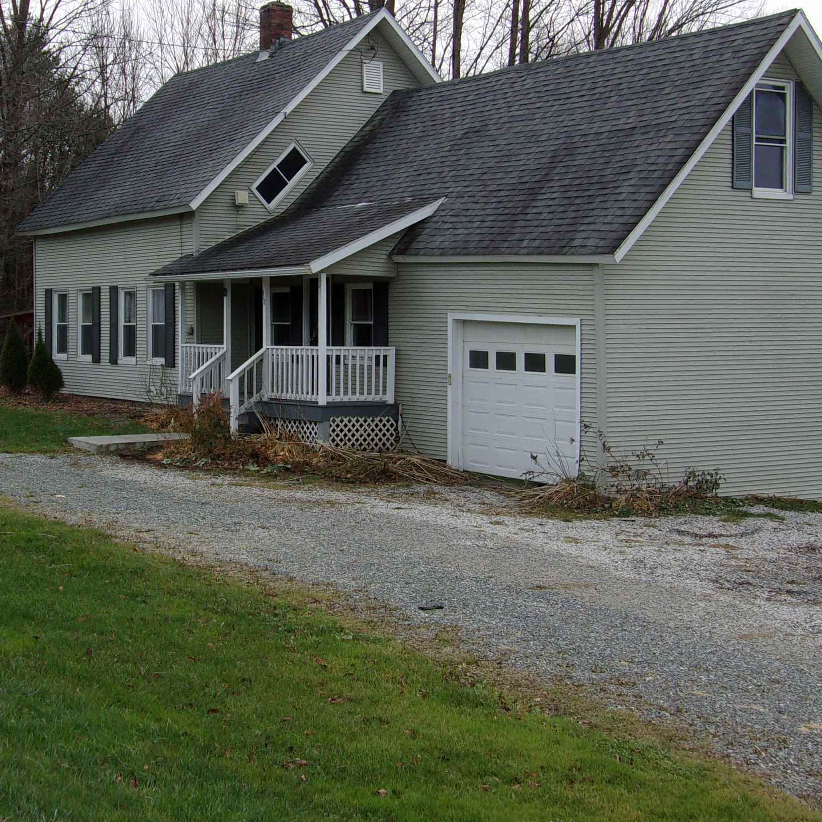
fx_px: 1504
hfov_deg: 30.4
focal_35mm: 56
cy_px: 354
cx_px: 295
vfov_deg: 30.5
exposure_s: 1/420
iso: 80
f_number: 3.3
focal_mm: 6.1
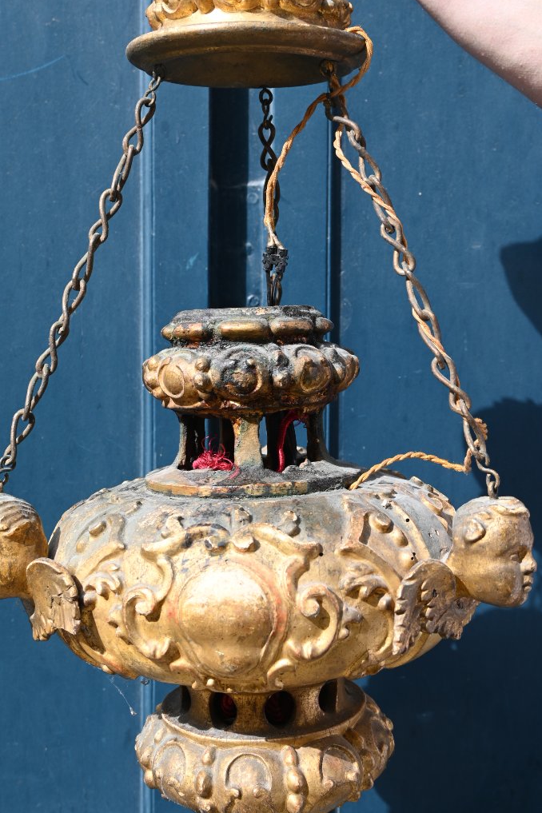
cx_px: 256
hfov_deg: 29.2
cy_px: 348
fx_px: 1039
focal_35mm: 46
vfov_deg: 42.6
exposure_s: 1/250
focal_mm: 26
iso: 110
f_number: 5.6
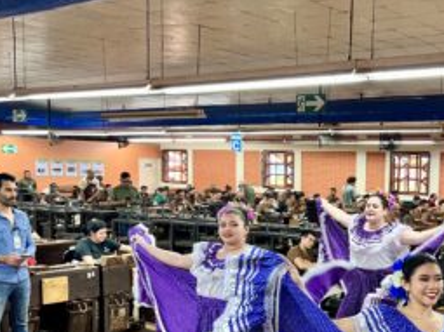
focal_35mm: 51
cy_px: 239
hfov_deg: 36.0
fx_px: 654
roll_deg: -1.5
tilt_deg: -6.6
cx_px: 369
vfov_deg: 28.2
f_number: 1.5
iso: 100
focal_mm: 5.7
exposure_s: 1/60
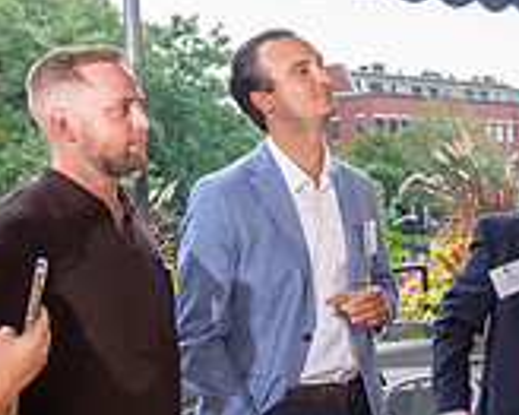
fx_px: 1428
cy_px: 298
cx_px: 611
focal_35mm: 93
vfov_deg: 16.5
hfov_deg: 19.5
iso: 800
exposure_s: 1/125
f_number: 4
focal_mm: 28
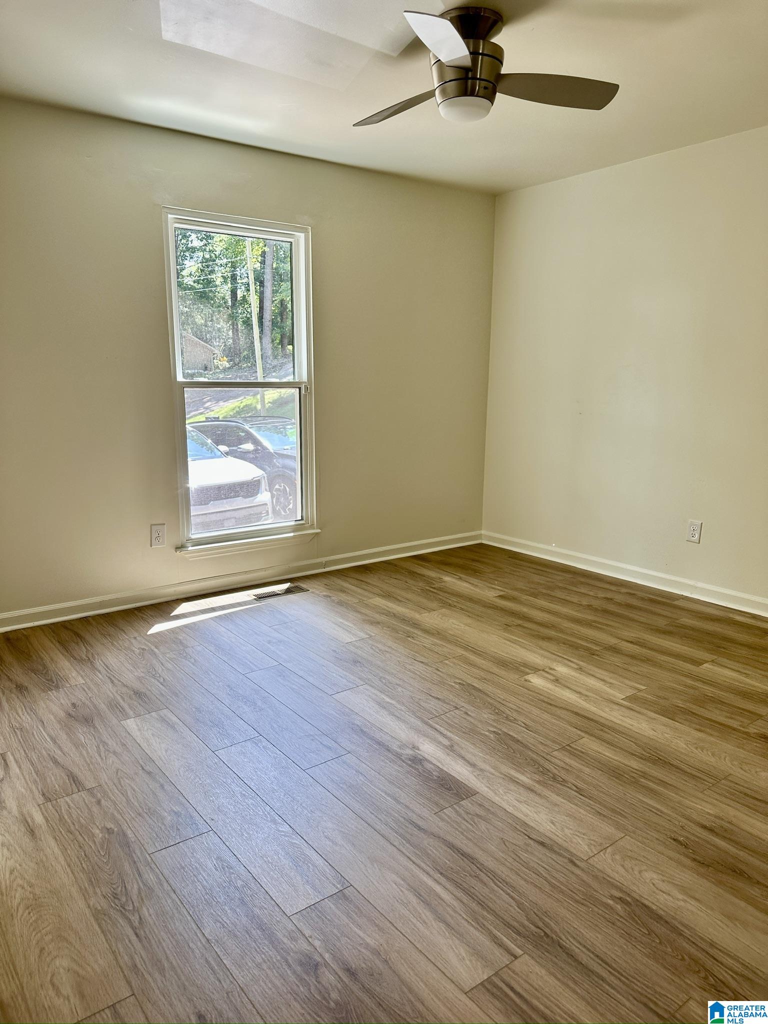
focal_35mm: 24
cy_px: 512
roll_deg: -0.4
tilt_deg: -10.0
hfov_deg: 56.8
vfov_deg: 71.6
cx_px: 384
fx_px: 710
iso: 100
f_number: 1.78
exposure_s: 1/121
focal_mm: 6.86
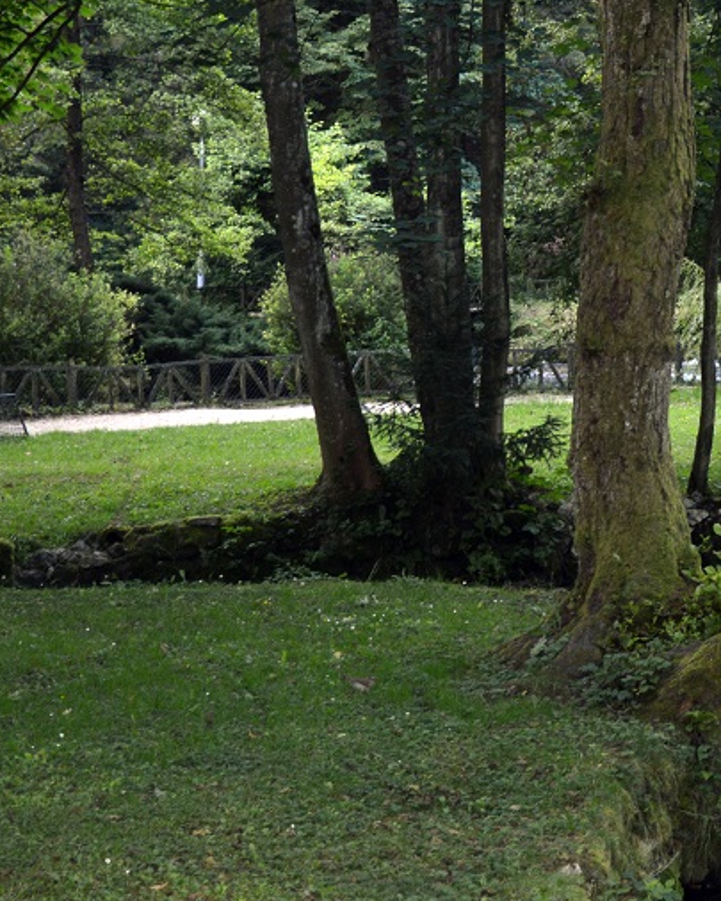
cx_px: 972
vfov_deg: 17.9
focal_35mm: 107
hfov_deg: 13.8
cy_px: 456
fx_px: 2853
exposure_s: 1/60
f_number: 4.5
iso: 400
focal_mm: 32
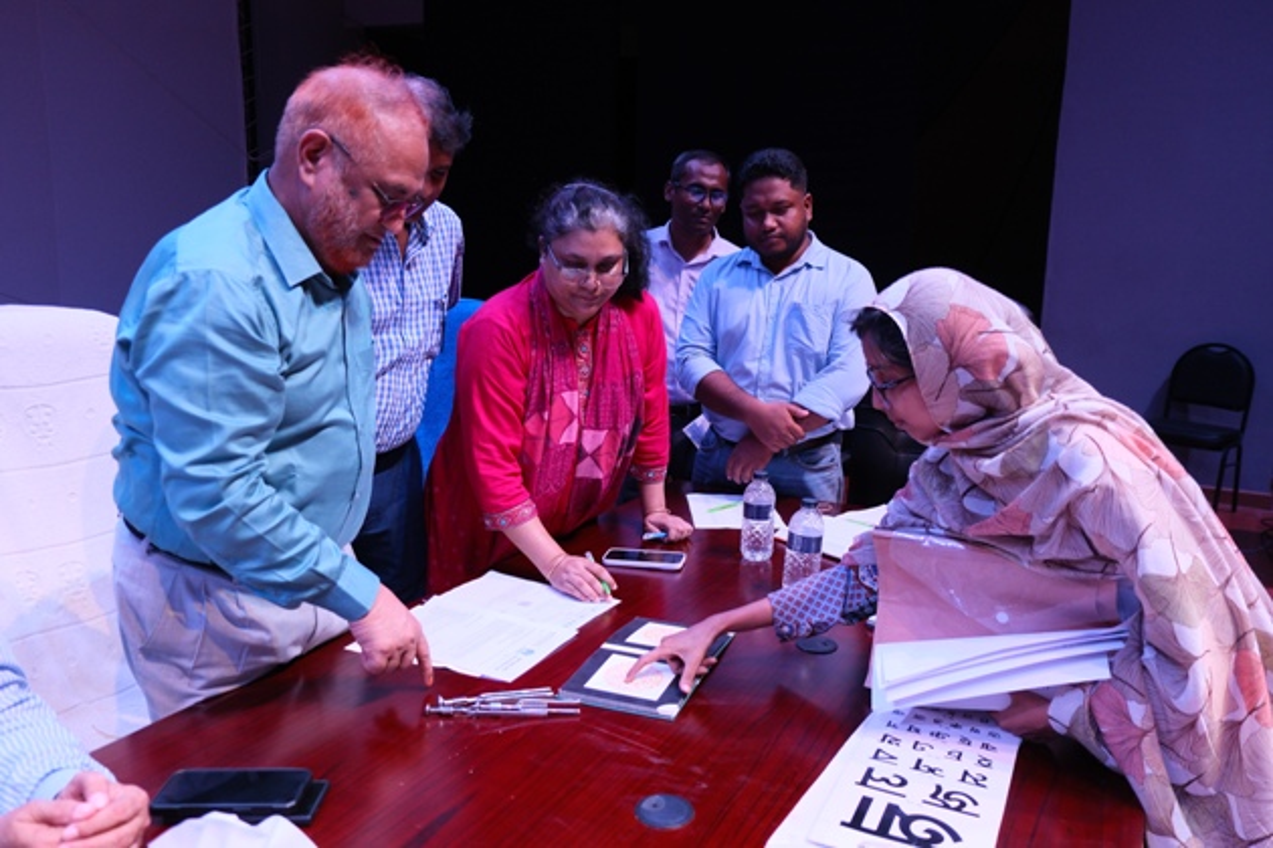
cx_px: 636
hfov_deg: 67.4
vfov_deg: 47.9
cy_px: 424
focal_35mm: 27
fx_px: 955
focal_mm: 18
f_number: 2.8
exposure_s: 1/320
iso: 800
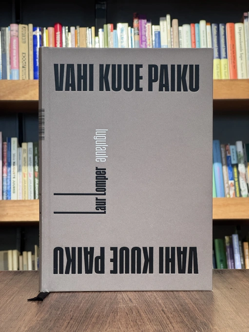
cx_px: 124
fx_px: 738
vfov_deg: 25.3
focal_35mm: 77
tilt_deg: +0.5
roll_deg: -0.5
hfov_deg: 19.1
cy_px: 166
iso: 250
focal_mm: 9
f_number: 2.8
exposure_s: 1/65
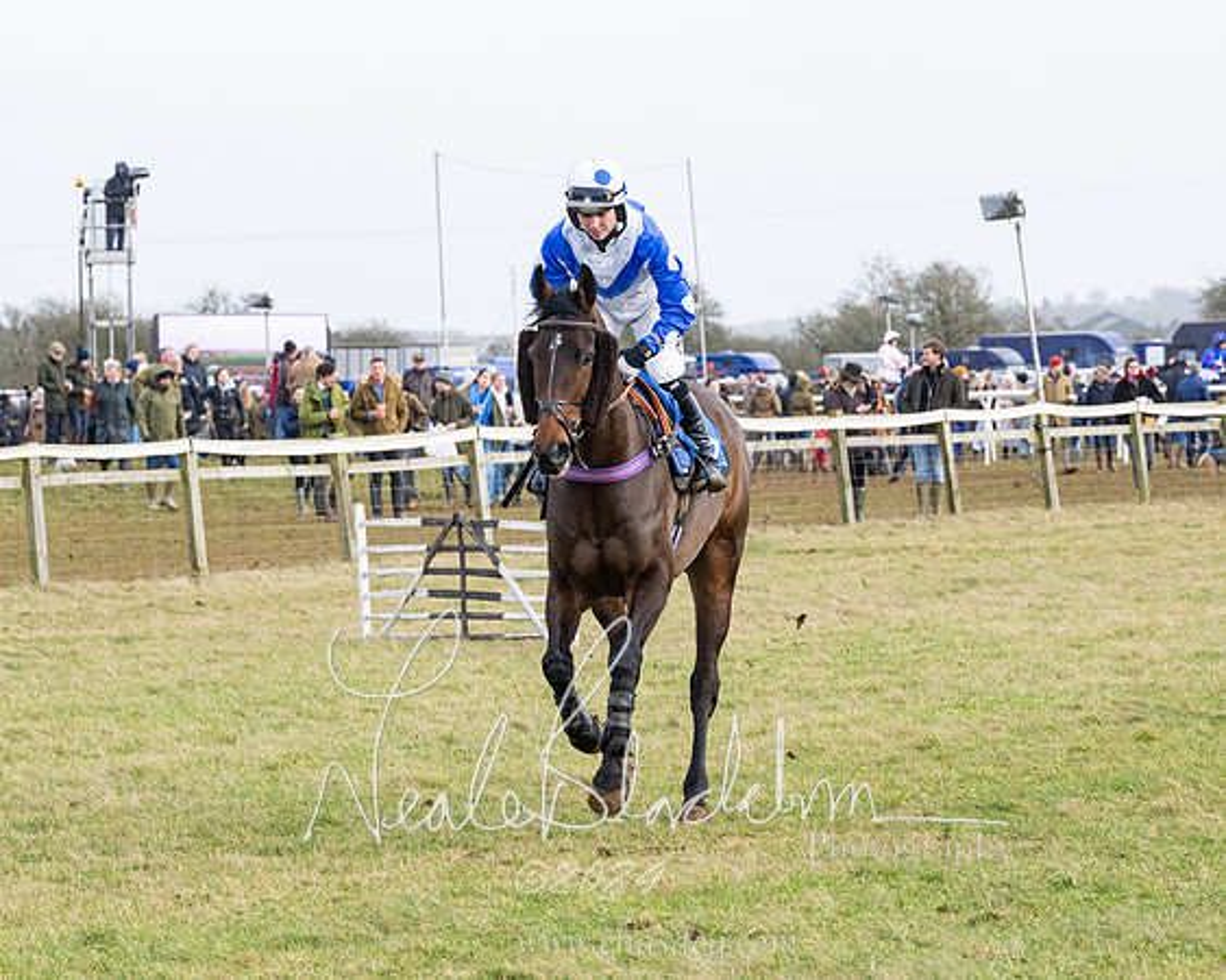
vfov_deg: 9.9
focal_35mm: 155
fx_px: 5640
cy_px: 490
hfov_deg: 12.4
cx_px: 613
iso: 800
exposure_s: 1/1600
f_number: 5
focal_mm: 92
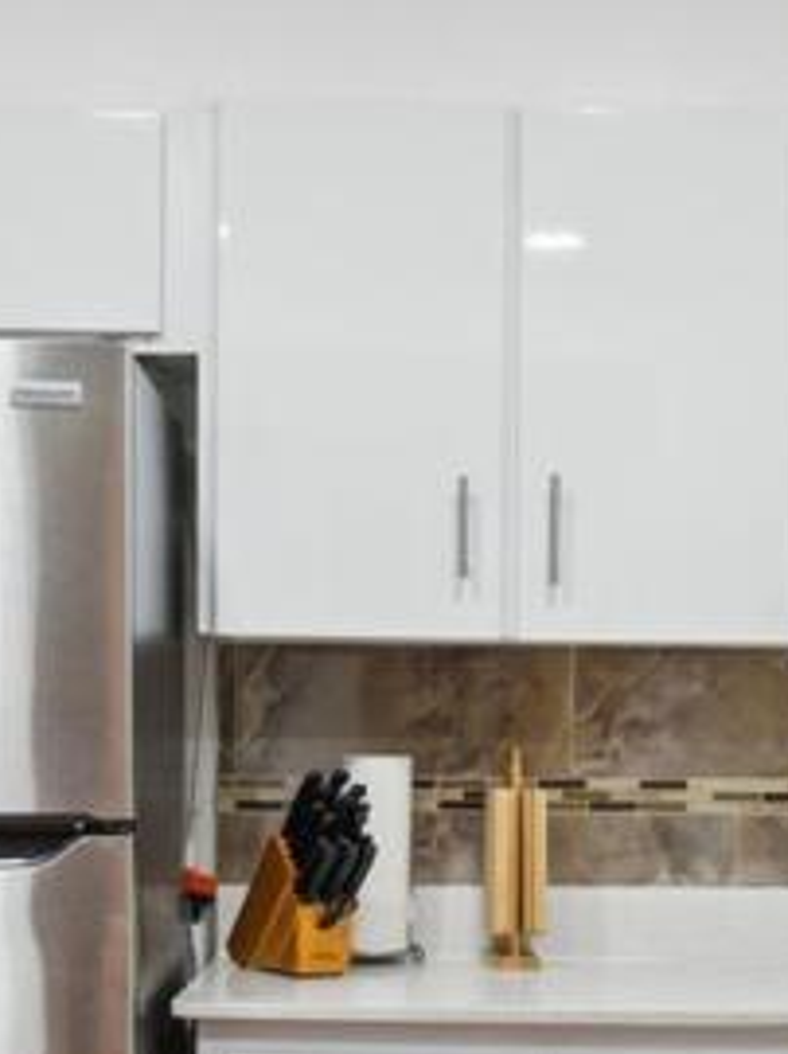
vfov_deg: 24.4
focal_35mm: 79
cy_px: 769
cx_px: 515
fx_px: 2411
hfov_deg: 18.5
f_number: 9
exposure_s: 1/10
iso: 320
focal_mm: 20.6
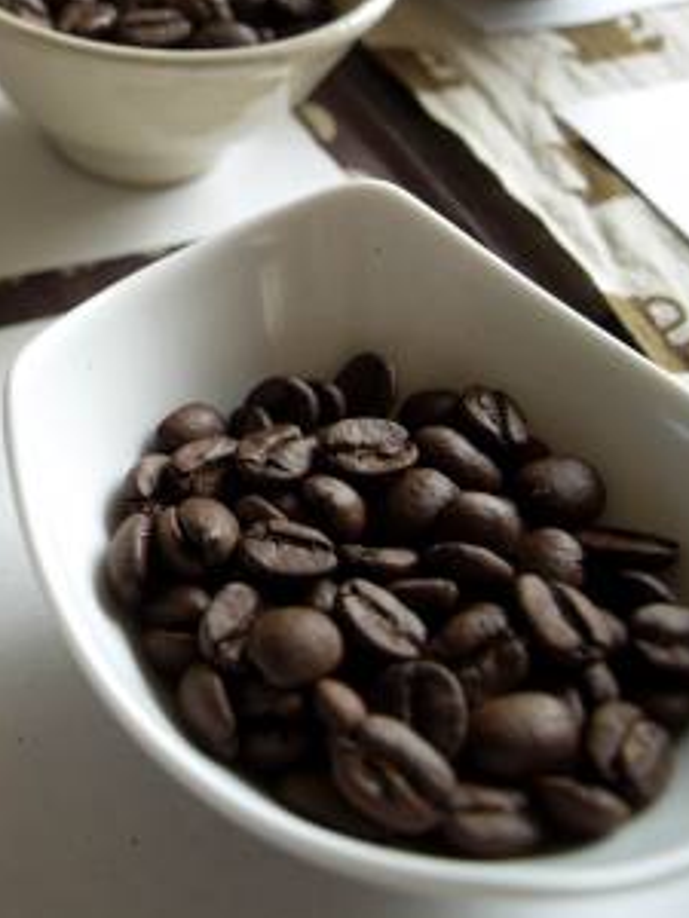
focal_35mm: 56
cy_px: 275
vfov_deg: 33.9
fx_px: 1486
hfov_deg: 24.7
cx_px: -18
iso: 100
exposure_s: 1/80
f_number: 3.5
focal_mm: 14
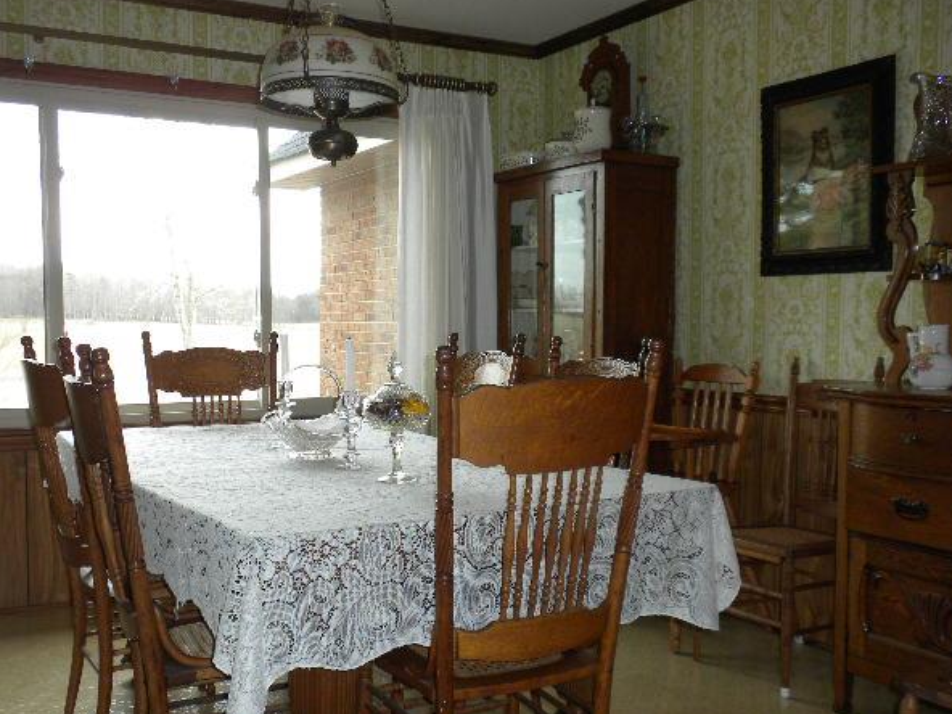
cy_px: 375
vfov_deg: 36.0
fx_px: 1100
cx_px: 462
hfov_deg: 46.8
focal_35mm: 40
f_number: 3.5
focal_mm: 6.6
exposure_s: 1/42.1
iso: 118
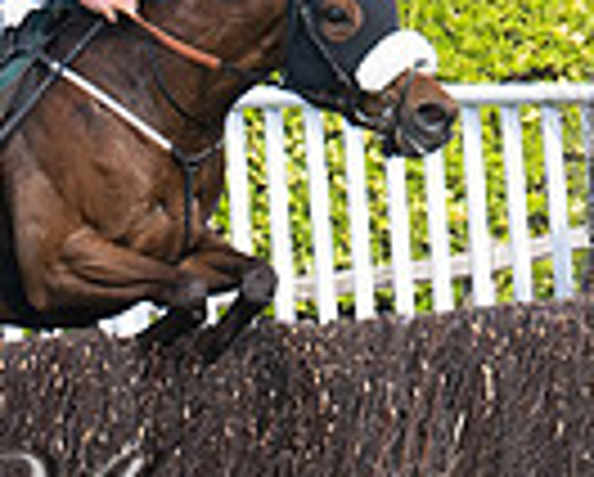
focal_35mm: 928
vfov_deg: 1.7
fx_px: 16338
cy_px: 352
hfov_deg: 2.1
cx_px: -509
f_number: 4
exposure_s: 1/2000
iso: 400
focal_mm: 125
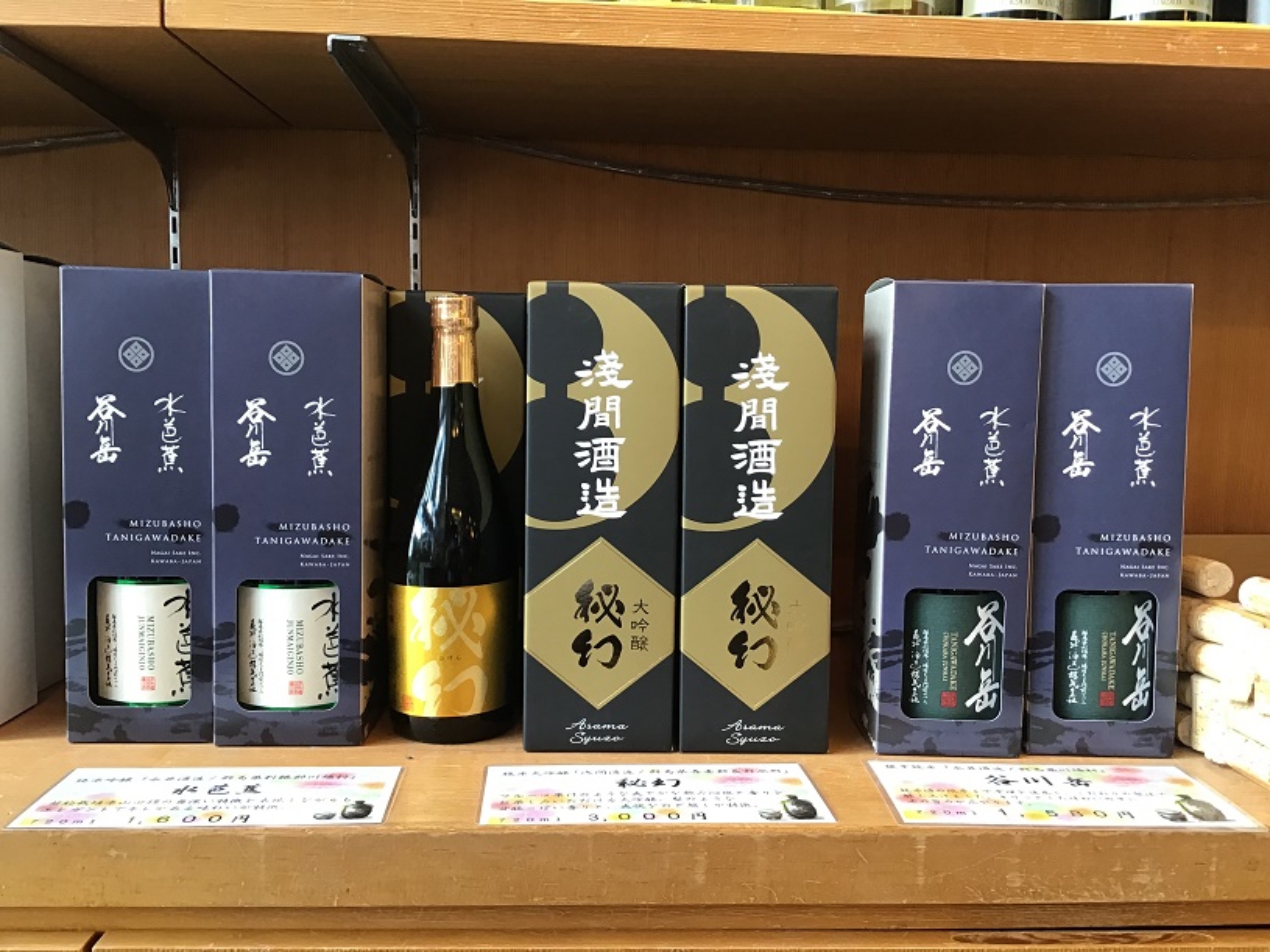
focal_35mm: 31
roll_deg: -1.2
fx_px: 1137
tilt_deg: -5.1
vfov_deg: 45.4
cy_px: 476
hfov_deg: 58.4
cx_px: 635
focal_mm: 3.3
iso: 80
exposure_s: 1/33
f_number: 2.4
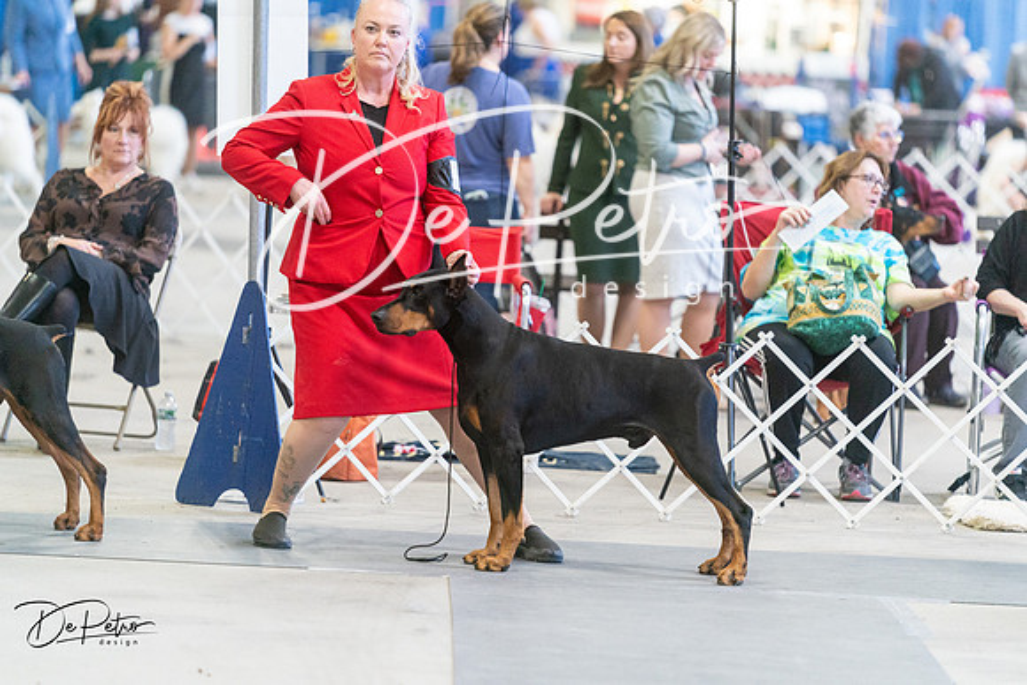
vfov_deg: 6.9
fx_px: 5707
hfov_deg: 10.3
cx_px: 514
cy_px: 342
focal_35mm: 200
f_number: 2.8
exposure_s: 1/320
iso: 4000
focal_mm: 200
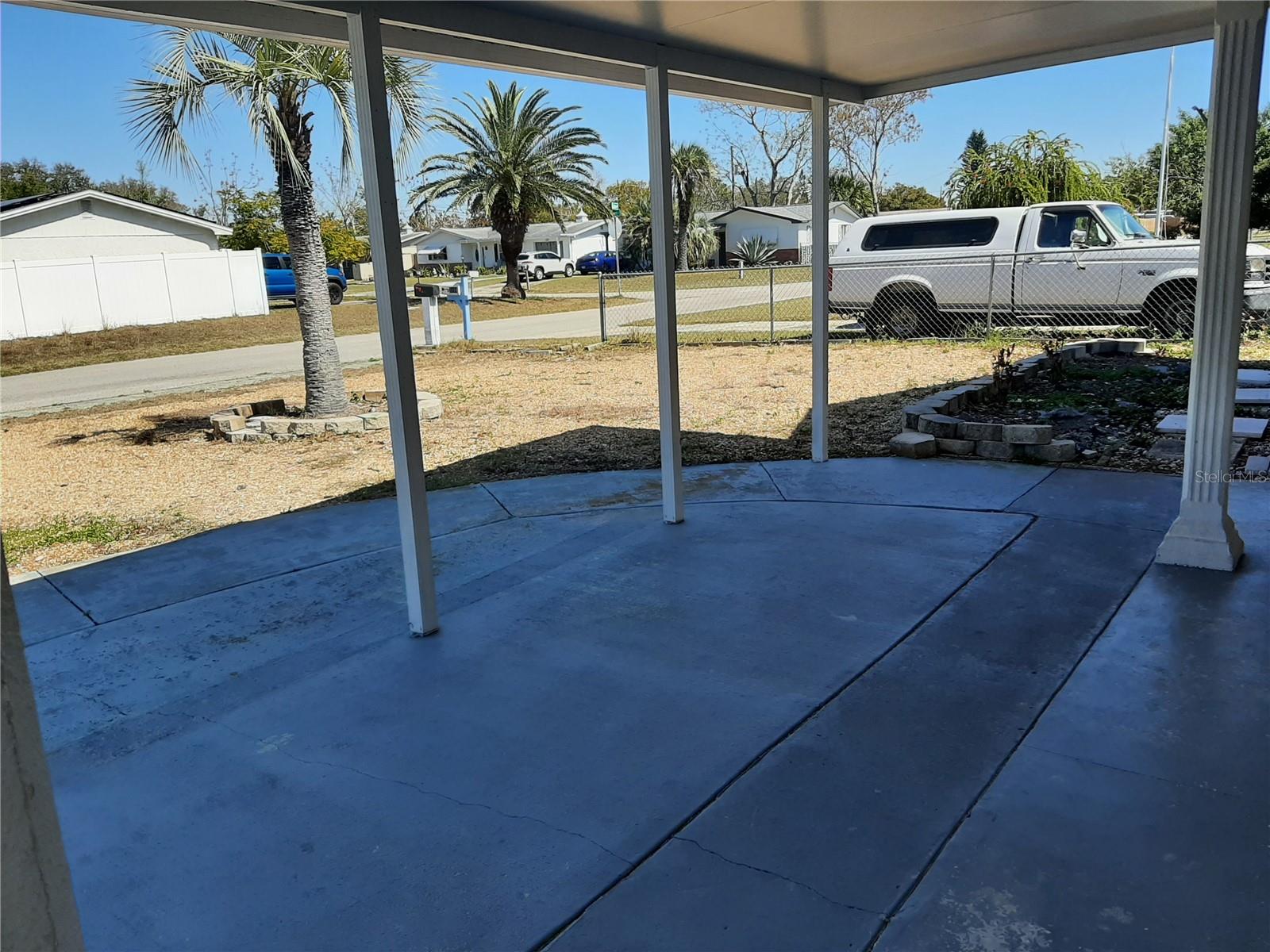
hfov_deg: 67.3
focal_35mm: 26
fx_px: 954
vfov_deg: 53.1
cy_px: 476
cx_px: 635
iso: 40
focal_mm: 3.93
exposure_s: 1/2041
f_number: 1.7
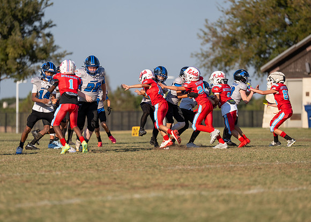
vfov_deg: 6.6
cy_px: 112
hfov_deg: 9.2
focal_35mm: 219
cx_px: 146
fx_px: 1935
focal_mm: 200
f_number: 3.2
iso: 125
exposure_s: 1/3200
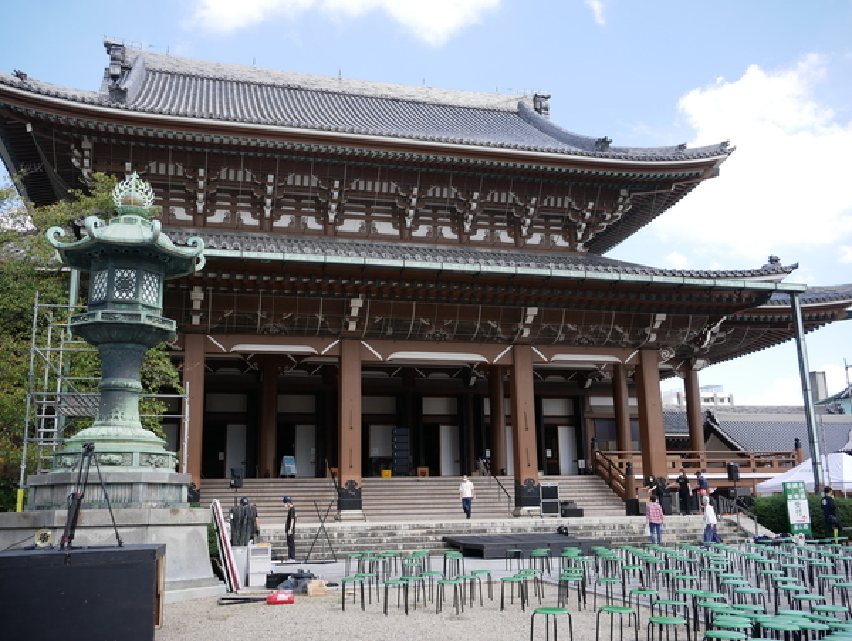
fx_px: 838
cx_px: 426
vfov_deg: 41.8
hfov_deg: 53.9
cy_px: 320
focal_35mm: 34
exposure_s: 1/250
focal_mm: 17
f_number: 5.6
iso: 200
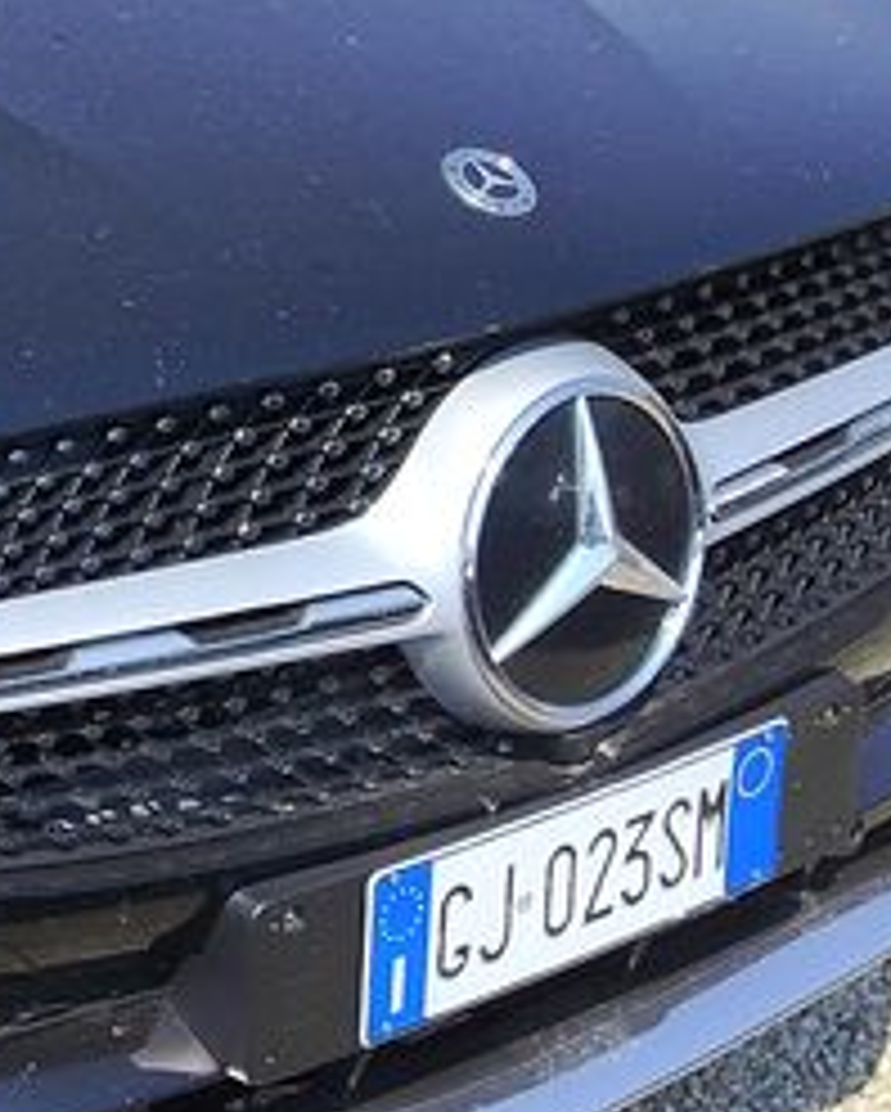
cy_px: 162
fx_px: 3193
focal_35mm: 97
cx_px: -423
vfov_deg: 19.5
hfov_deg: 14.8
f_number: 1.75
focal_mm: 5.25
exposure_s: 1/885
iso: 100
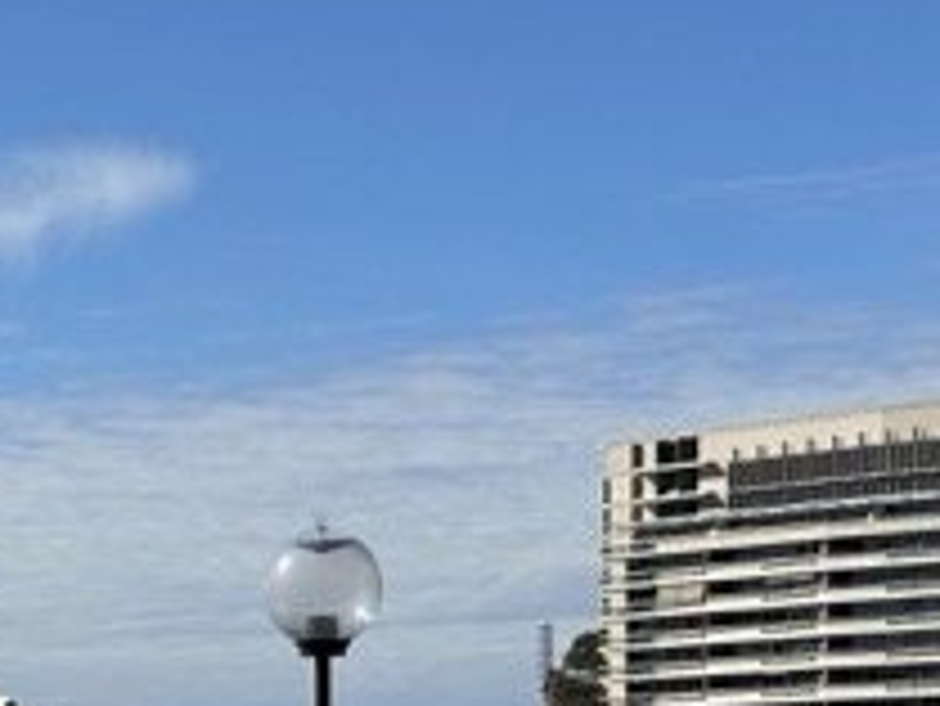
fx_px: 3994
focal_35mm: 147
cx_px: -283
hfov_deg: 13.0
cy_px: 949
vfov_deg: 9.9
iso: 64
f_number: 1.78
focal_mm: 6.86
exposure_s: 1/6211
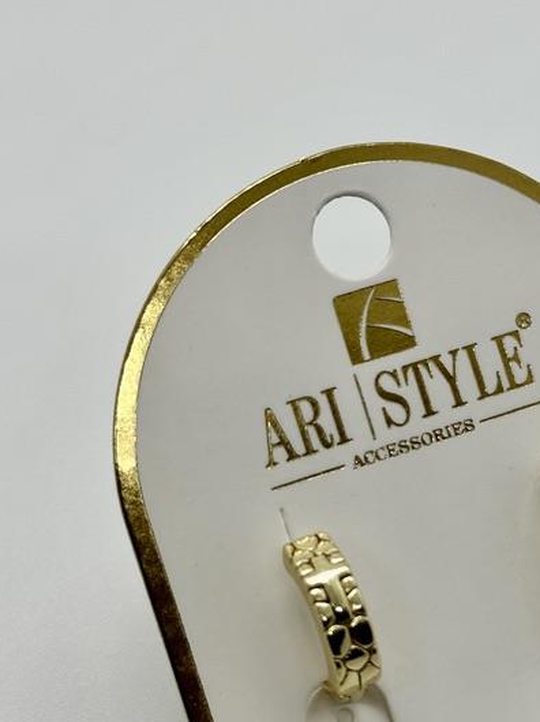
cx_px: 449
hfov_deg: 15.7
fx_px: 1937
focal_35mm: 93
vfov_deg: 21.1
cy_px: 427
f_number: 1.78
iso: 64
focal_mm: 6.86
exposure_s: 1/262
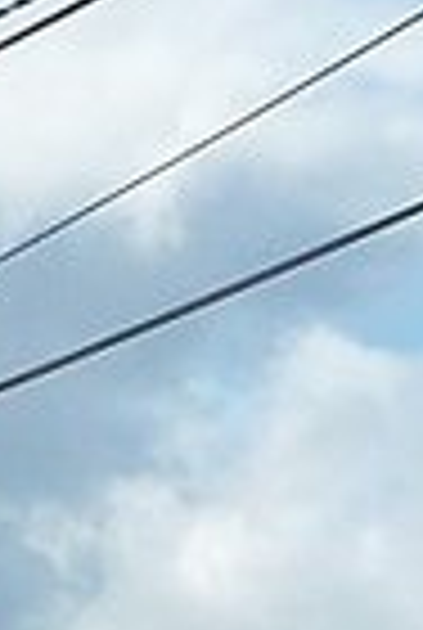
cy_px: 1026
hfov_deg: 4.1
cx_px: -135
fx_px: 5857
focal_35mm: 334
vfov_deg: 6.1
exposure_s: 1/1000
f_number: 3.3
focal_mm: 4.9
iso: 80
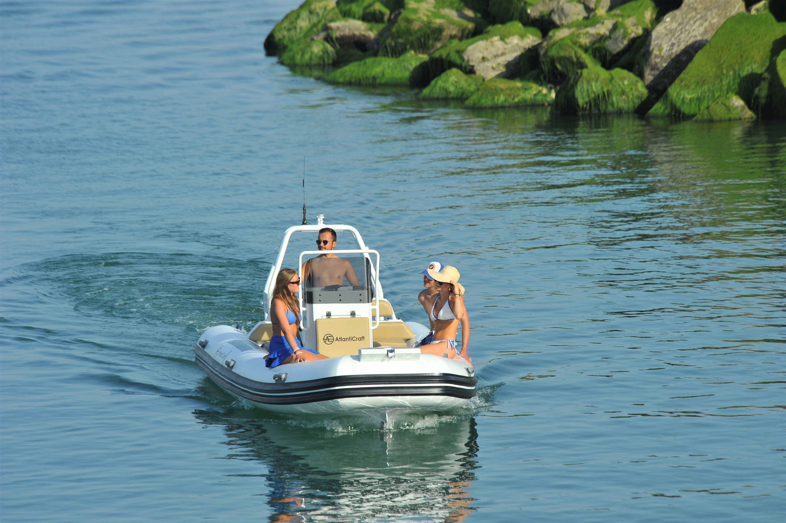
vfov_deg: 4.0
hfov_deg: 6.1
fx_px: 7418
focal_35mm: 340
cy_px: 262
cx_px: 393
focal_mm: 340
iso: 400
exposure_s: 1/1000
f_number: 9
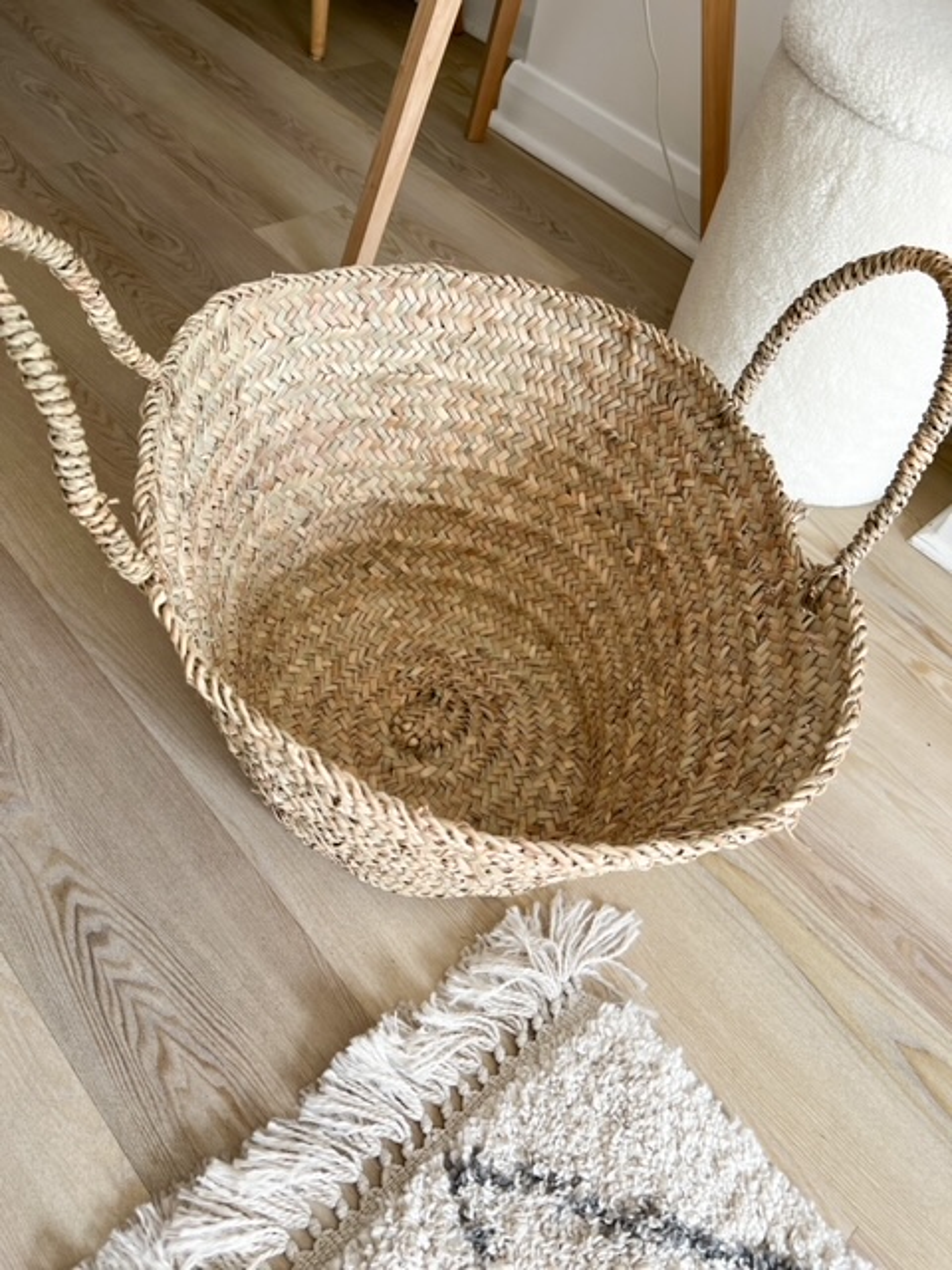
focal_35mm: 26
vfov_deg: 67.3
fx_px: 953
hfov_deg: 53.1
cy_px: 635
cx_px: 476
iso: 50
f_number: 1.5
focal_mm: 5.7
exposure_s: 1/120
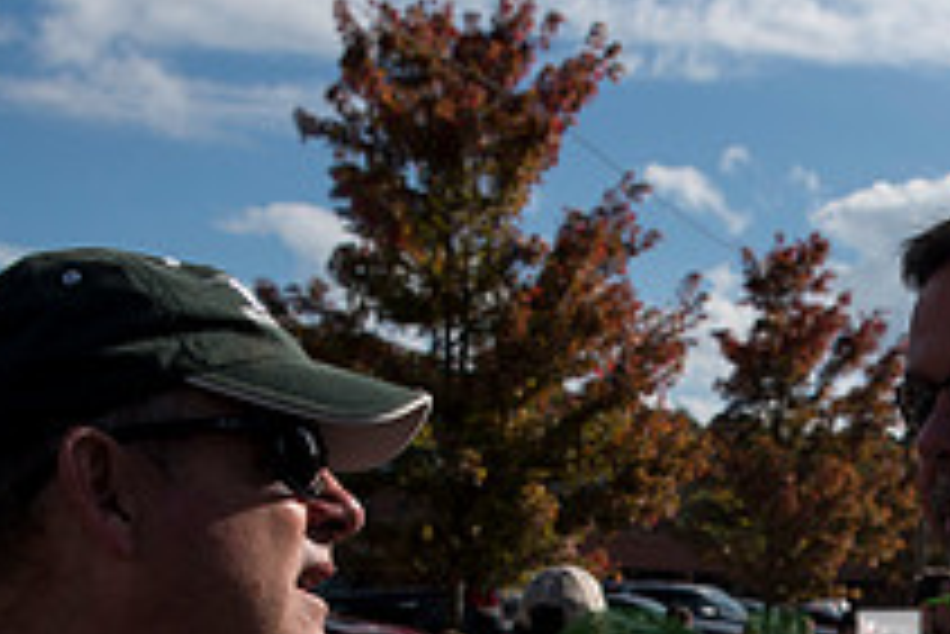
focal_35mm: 66
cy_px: 821
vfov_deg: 19.1
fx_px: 1743
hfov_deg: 29.1
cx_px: 882
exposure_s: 1/3200
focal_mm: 24
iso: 250
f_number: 4.5
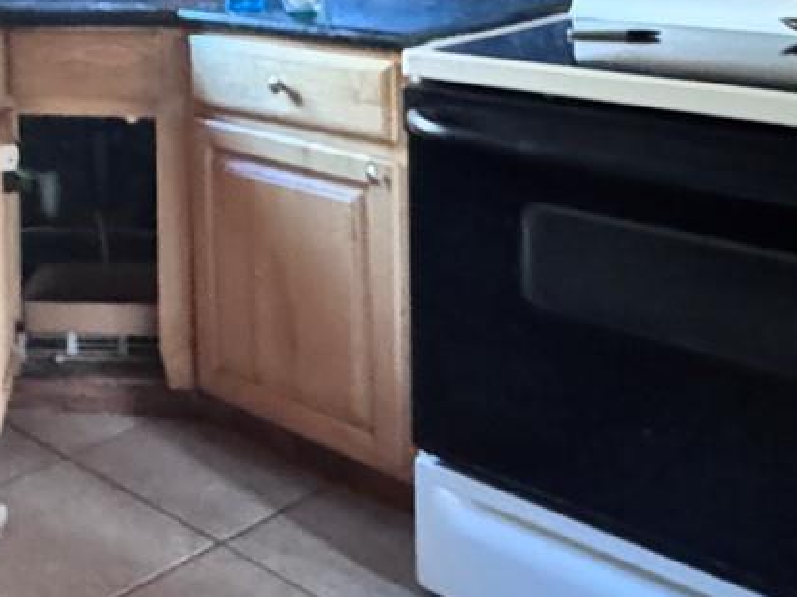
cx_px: -52
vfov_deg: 24.8
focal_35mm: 54
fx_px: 1243
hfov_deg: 31.9
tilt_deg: -3.0
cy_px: -90
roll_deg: +2.2
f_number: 2.2
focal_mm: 2.22
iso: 2500
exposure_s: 1/30
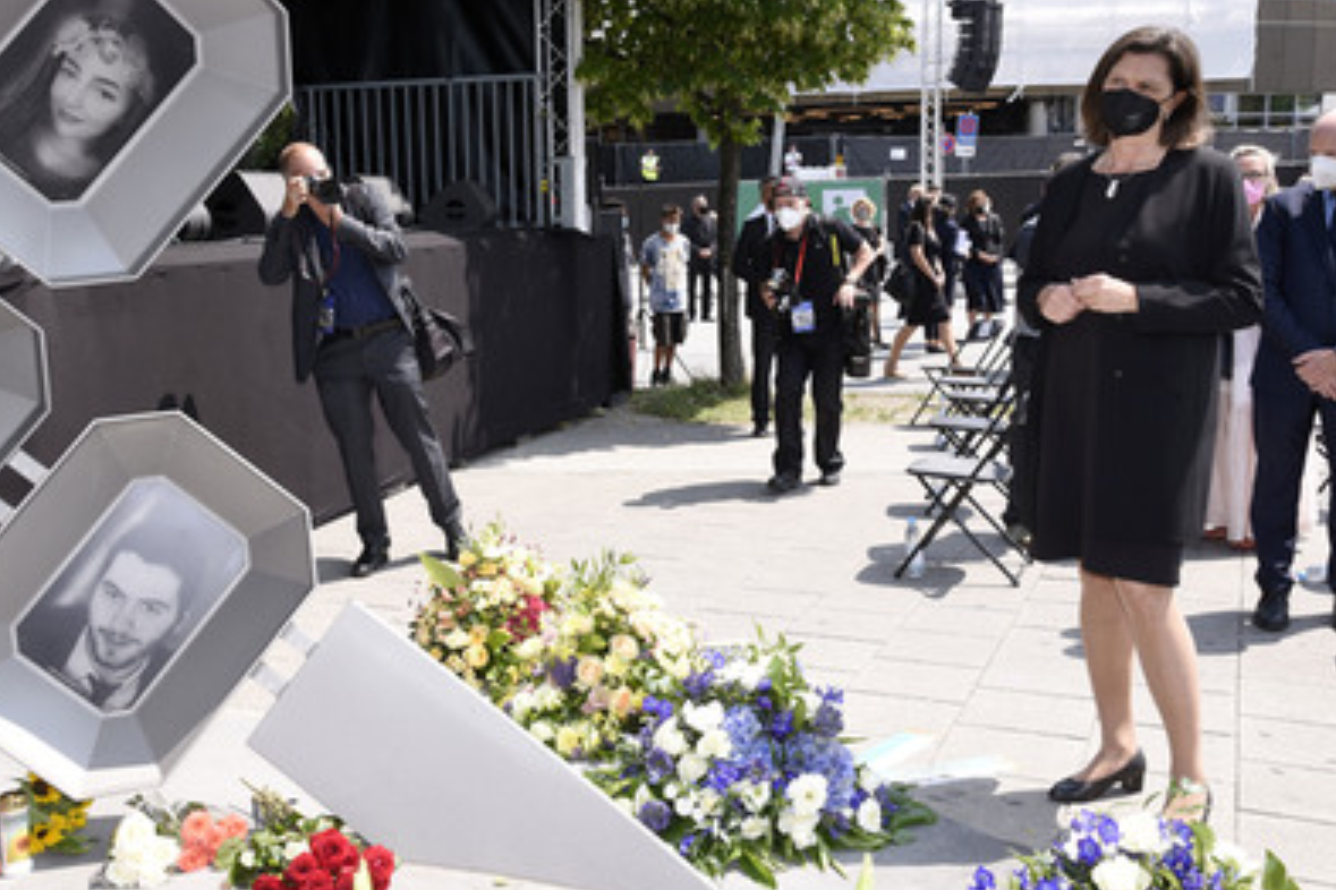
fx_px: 1447
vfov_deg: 34.2
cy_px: 414
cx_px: 583
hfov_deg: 49.4
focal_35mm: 39
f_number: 11
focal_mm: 34
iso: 400
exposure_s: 1/160
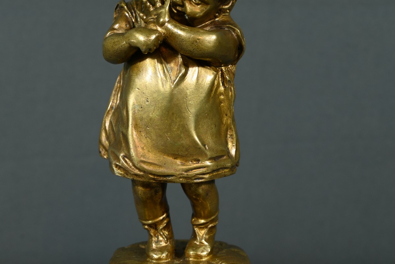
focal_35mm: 75
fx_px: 823
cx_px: 198
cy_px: 132
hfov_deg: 27.0
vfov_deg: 18.2
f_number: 8
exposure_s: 1/15
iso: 640
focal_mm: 50
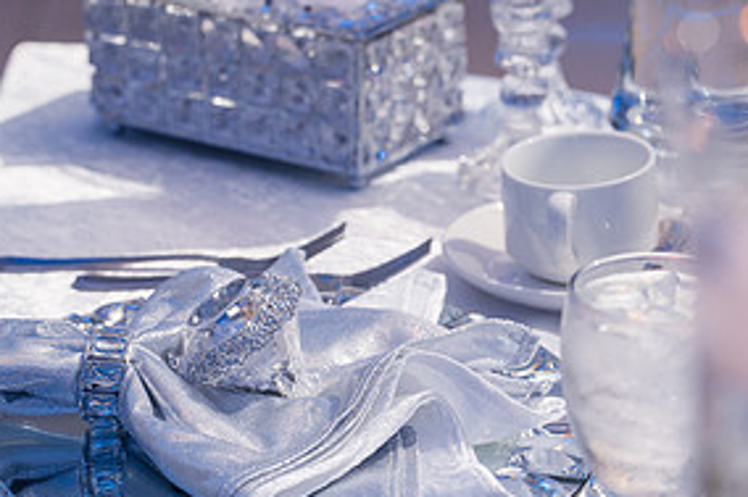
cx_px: 516
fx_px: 2886
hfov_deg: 14.7
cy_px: 277
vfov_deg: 9.9
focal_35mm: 139
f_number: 4
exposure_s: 1/250
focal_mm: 68
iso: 1250
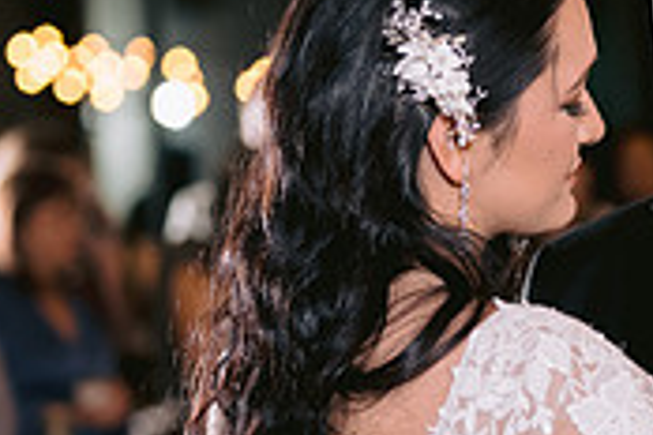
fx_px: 3029
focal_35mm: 167
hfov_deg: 12.3
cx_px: 518
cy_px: 366
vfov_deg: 8.2
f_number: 2
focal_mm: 50
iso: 800
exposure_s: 1/125
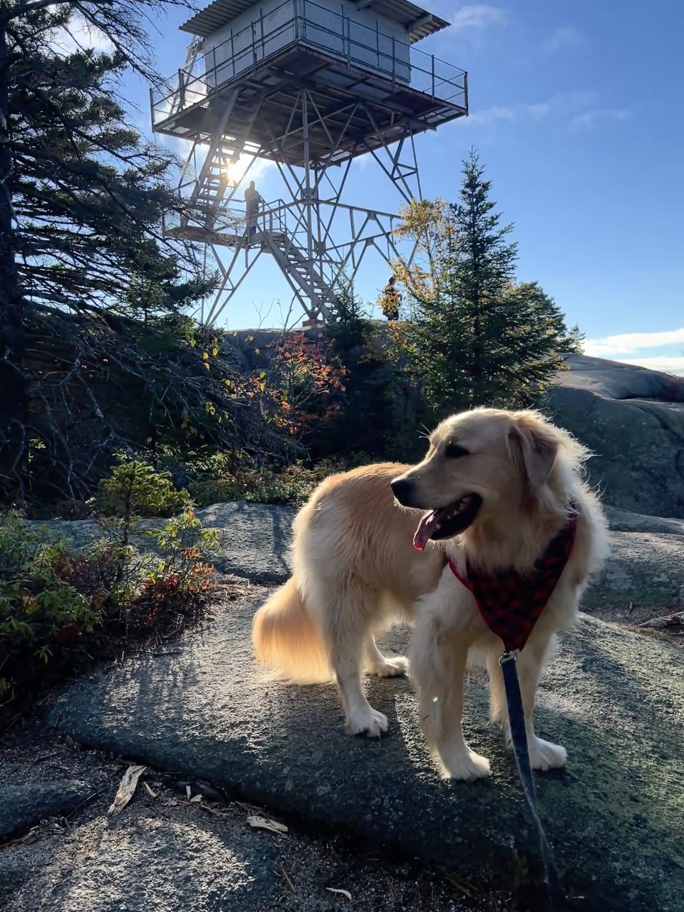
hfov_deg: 53.1
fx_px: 685
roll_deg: +4.7
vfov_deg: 67.3
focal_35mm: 26
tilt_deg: -1.2
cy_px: 456
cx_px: 342
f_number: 1.5
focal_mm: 5.7
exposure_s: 1/3356
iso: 50
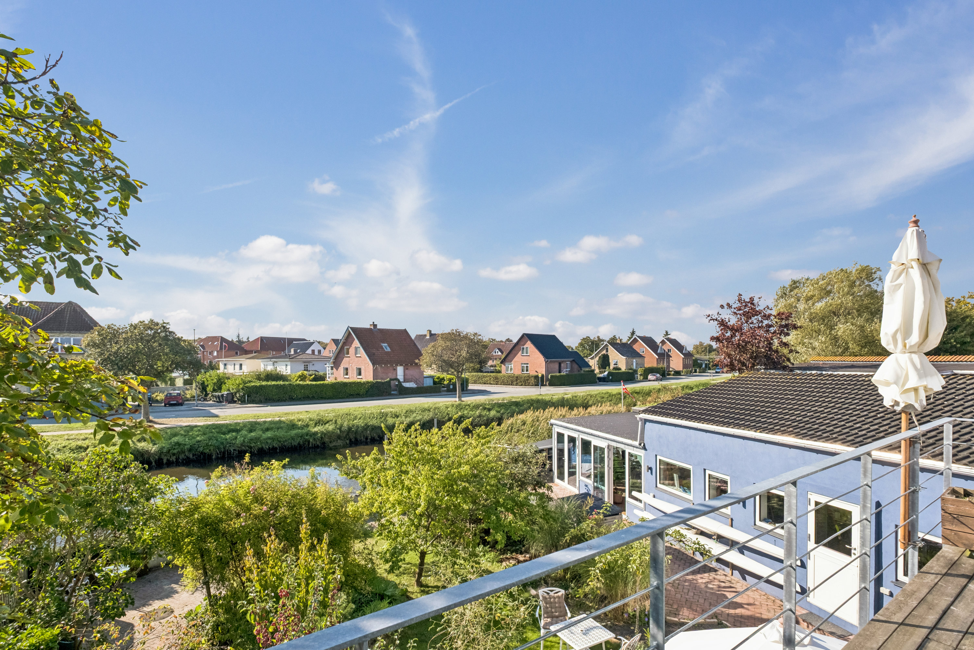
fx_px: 460
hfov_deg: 93.3
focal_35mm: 17
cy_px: 325
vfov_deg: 70.4
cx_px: 487
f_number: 5.6
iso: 800
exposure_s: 1/2500
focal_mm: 11.5
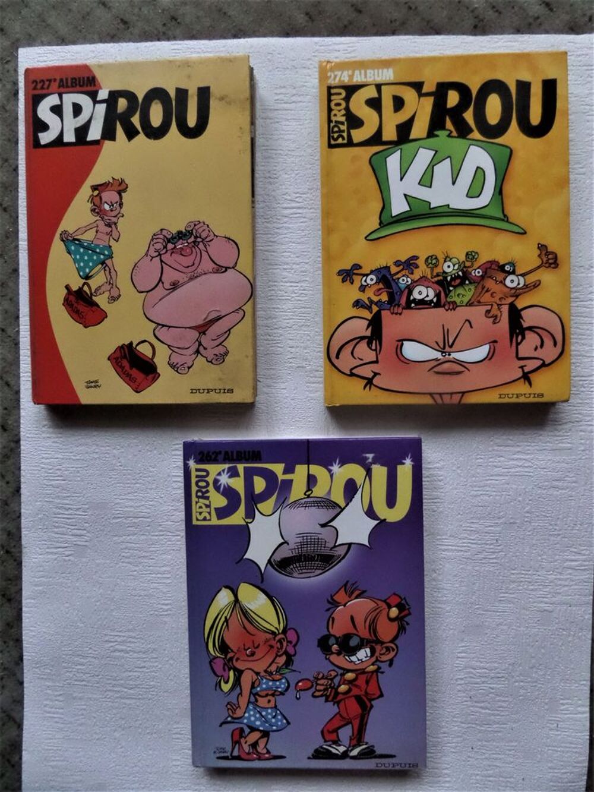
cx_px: 297
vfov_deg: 71.6
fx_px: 549
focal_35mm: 24
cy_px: 396
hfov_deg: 56.8
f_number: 3.2
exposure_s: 1/30
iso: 800
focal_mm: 4
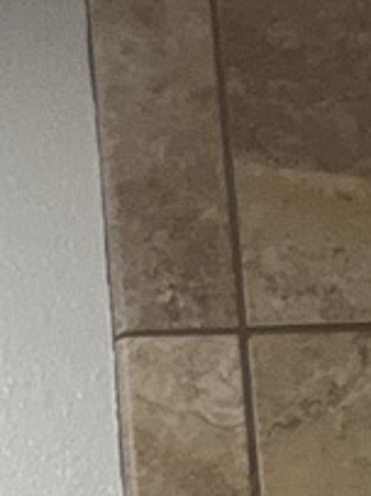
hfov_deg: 5.8
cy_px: 1652
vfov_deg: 7.3
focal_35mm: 232
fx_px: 3319
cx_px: -863
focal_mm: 2.69
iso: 64
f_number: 1.9
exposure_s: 1/60
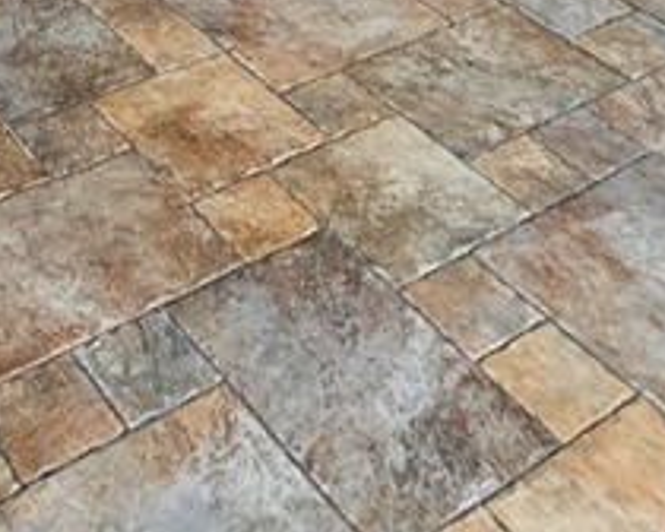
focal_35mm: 62
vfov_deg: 18.2
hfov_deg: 29.8
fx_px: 1220
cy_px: -478
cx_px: 139
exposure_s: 1/60
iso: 125
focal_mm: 2.2
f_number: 2.2
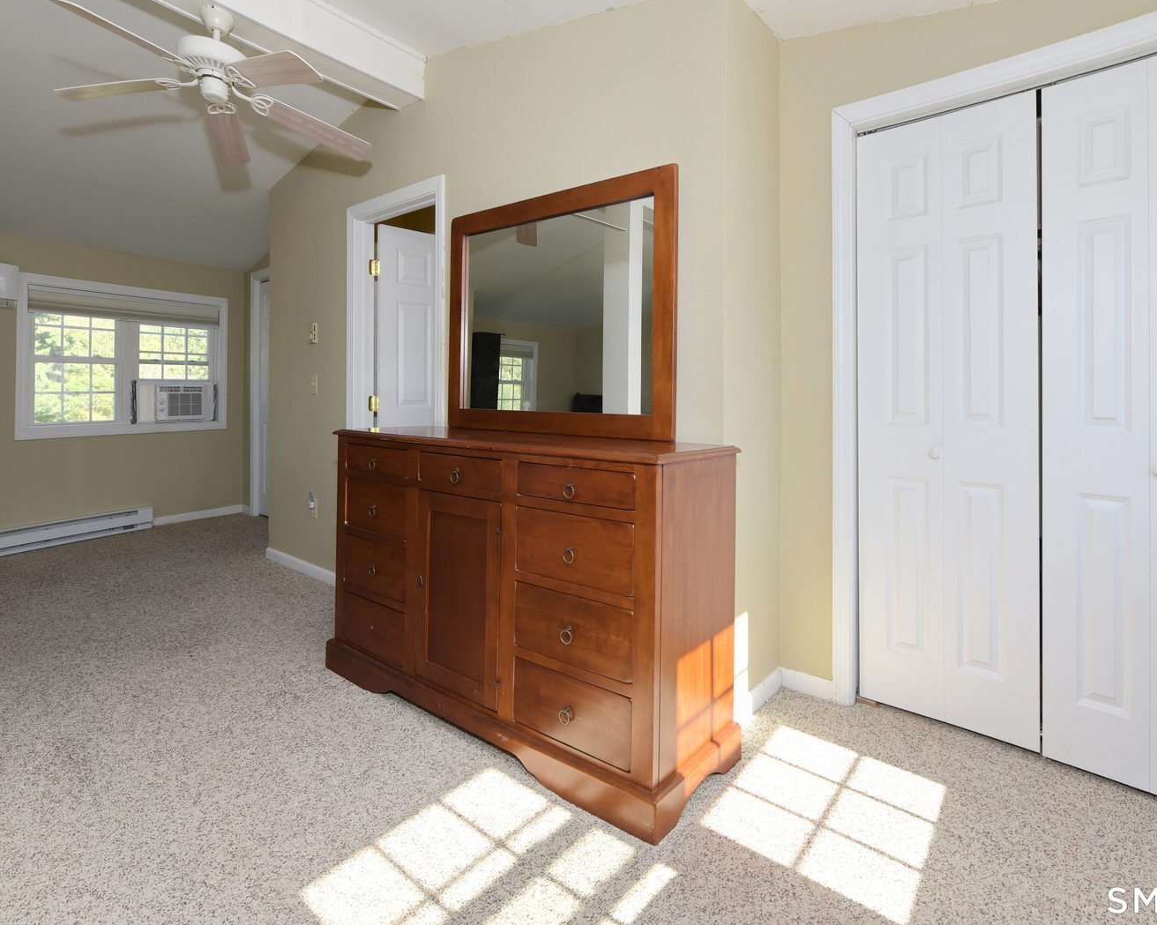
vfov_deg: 80.4
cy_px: 465
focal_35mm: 16
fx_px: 548
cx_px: 620
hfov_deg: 93.0
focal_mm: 14
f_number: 8
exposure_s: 1/125
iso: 400
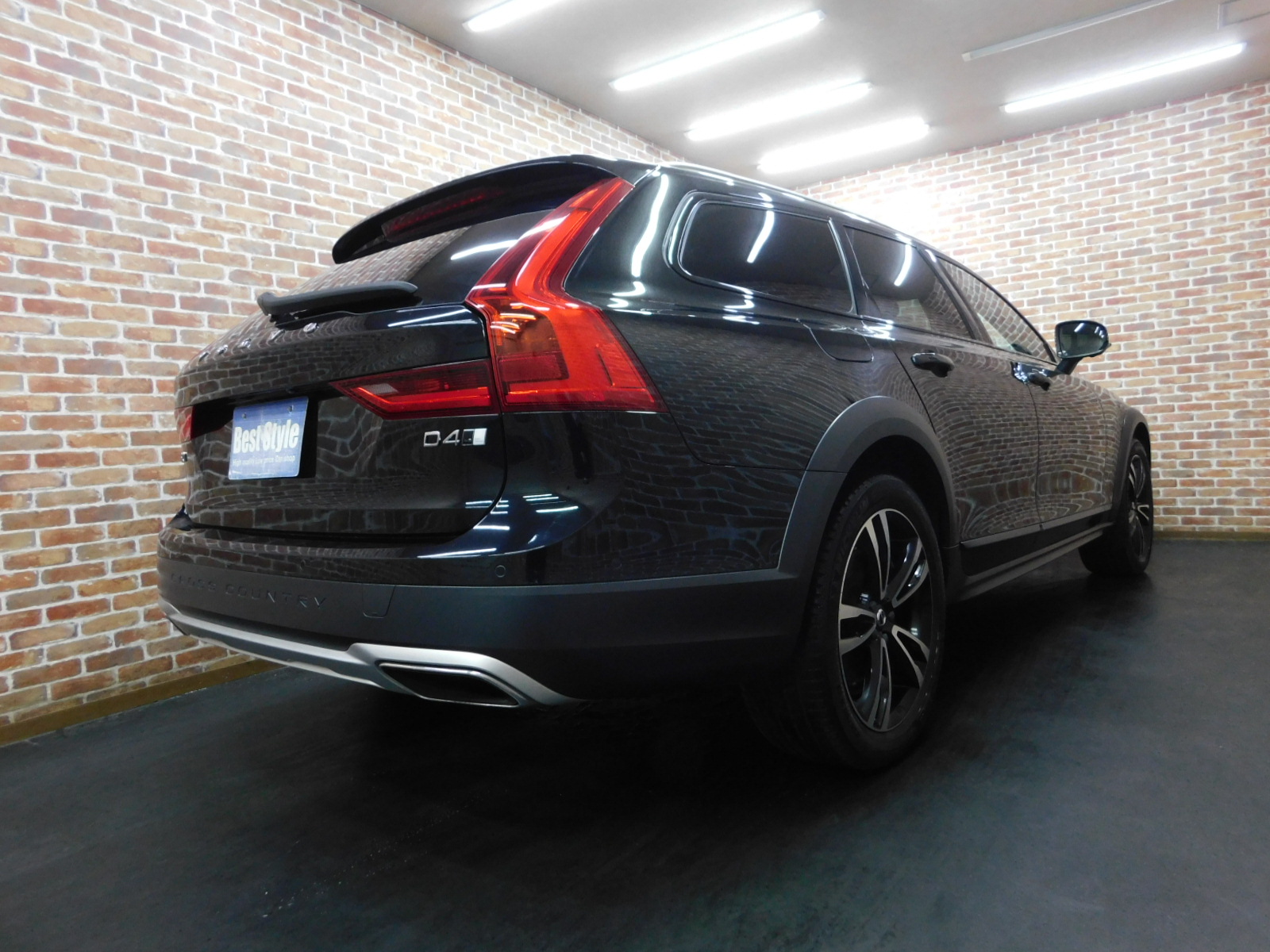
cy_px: 476
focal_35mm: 23
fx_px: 844
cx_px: 635
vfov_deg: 58.9
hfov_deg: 73.9
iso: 320
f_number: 3
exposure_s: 1/30
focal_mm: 4
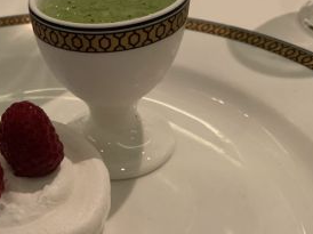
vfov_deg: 25.6
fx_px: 515
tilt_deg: -33.6
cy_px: 126
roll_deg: +9.7
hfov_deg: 32.2
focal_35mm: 57
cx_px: 33
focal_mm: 4.25
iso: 250
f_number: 1.8
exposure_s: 1/40
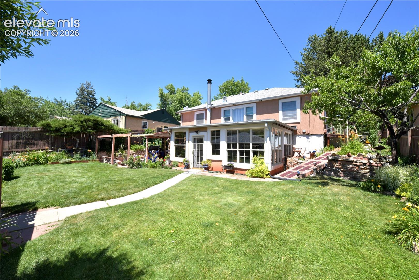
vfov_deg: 81.2
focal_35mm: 14
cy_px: 140
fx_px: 163
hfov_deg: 104.3
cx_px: 210
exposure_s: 1/250
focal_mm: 14
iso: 400
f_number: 16
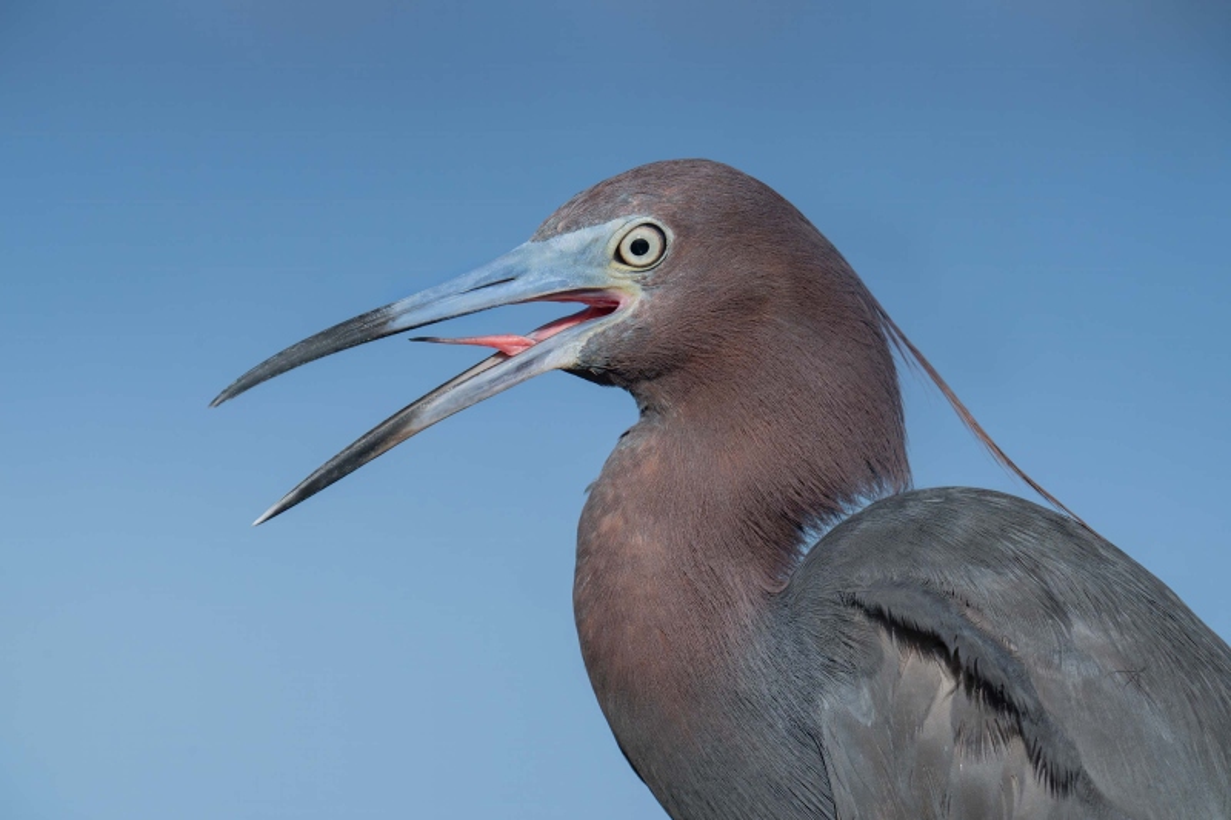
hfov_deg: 2.6
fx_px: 27348
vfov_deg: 1.7
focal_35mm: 800
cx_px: 616
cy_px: 410
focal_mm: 800
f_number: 11
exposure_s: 1/1600
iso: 1600
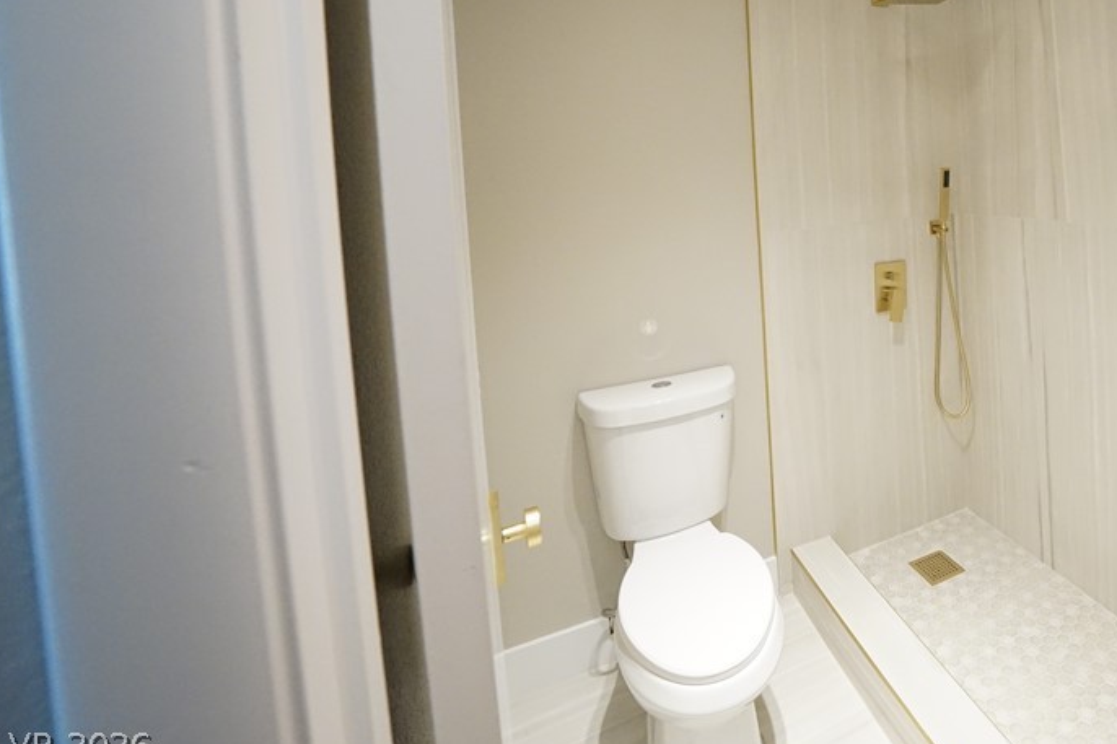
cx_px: 865
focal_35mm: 19
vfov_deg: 60.8
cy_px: 182
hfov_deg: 78.9
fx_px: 589
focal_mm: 12
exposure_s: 1/200
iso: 5000
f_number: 7.1
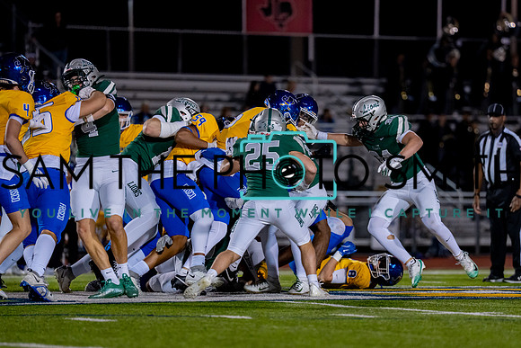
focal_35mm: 251
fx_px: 3638
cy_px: 184
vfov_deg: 5.5
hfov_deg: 8.2
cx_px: 321
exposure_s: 1/1000
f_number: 2.8
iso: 3200
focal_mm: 200
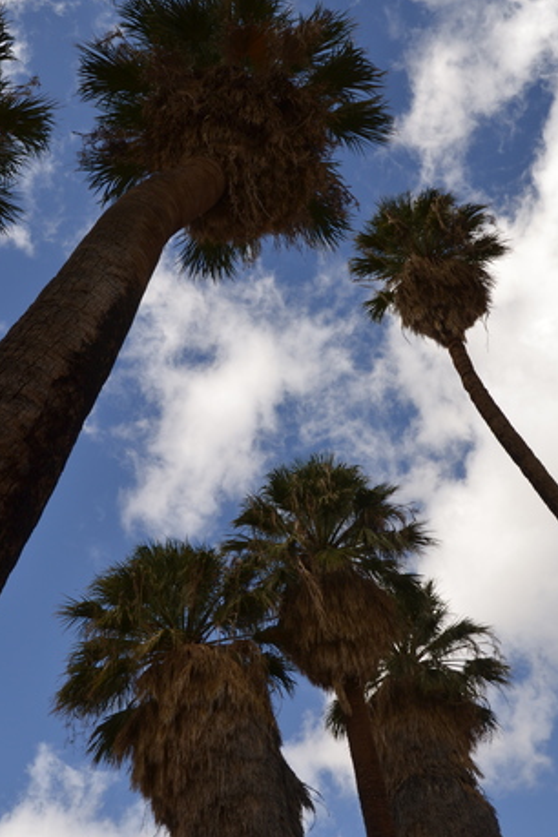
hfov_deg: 38.8
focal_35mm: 34
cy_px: 392
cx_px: 307
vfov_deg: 55.8
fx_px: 790
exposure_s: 1/200
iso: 100
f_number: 9
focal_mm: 20
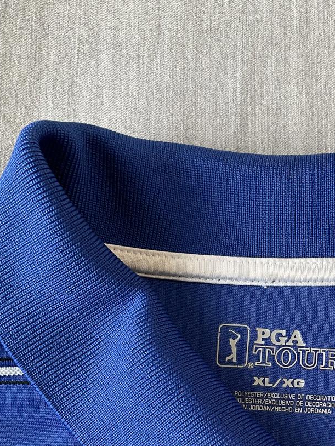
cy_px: 368
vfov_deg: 32.7
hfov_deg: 25.2
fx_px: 735
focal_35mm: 57
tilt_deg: -59.2
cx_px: 277
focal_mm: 3
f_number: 1.8
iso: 50
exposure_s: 1/50
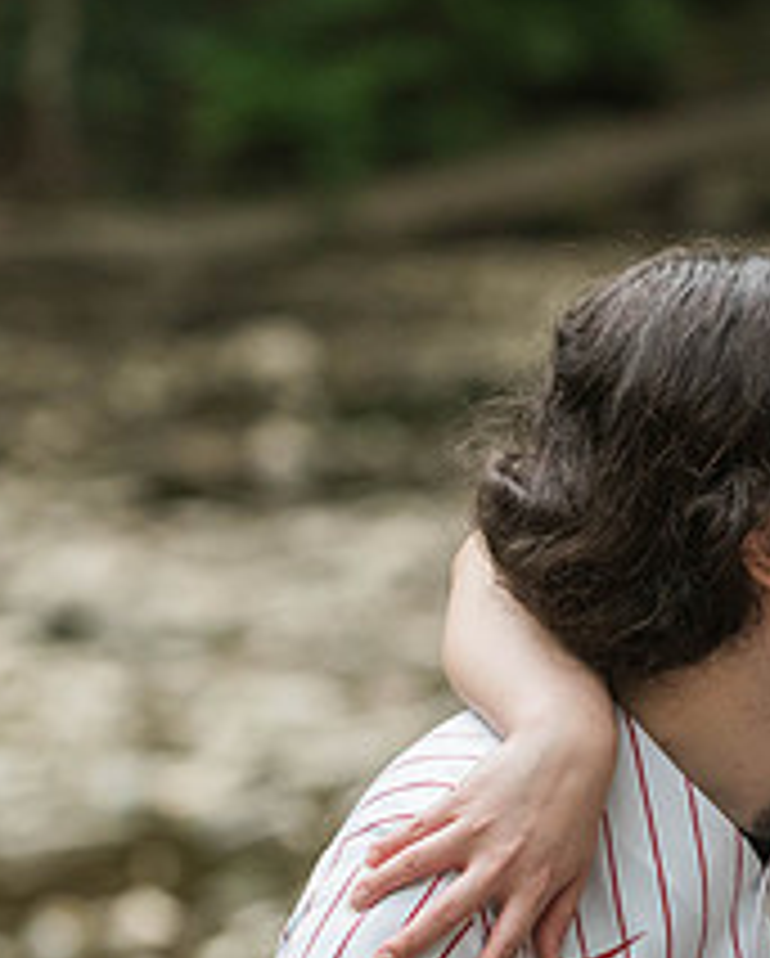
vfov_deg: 4.6
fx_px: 11996
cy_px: 766
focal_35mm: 422
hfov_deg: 3.7
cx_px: 841
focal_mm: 155
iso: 2000
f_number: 4
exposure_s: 1/500
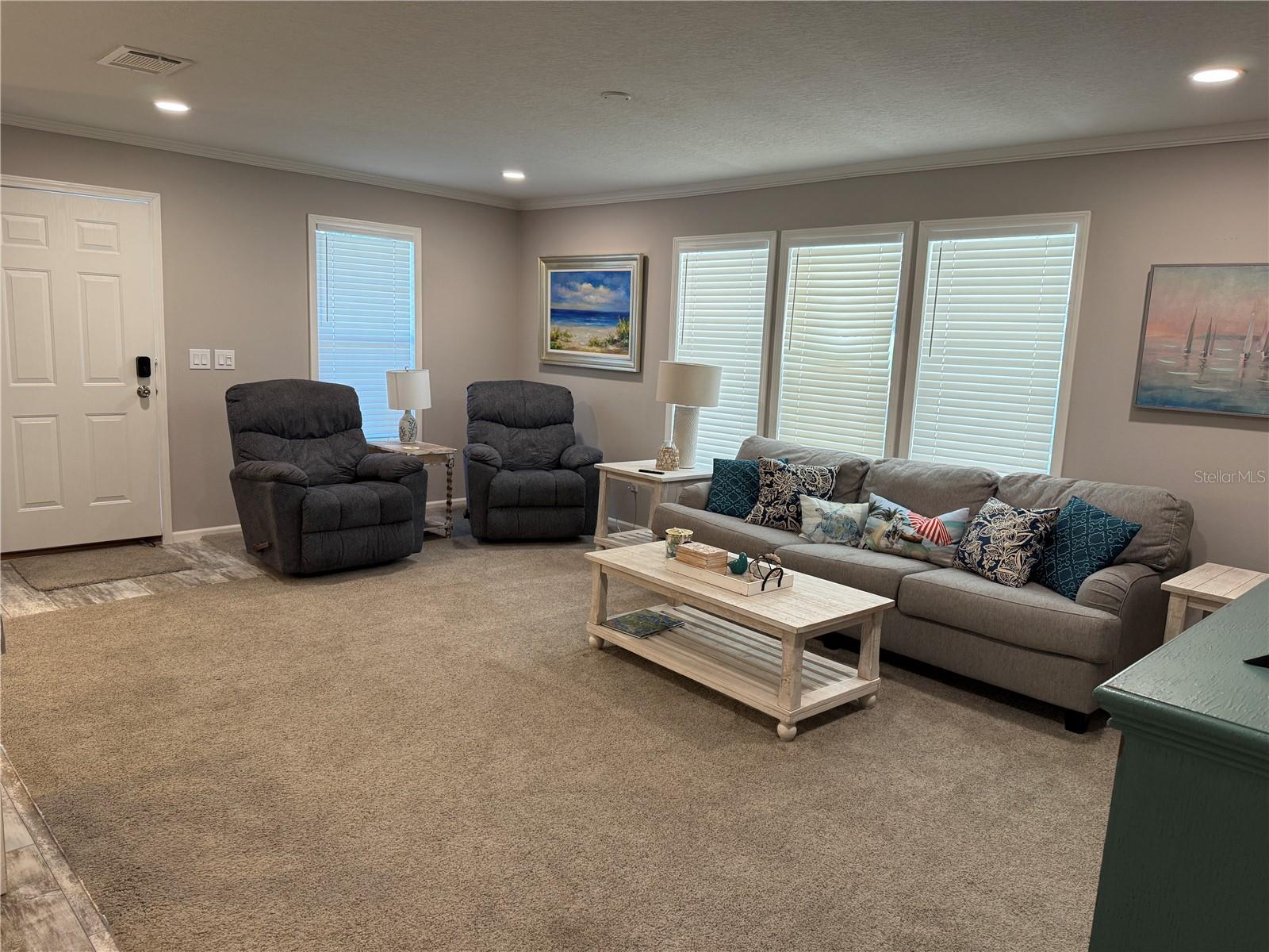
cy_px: 476
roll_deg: -3.0
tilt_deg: -8.5
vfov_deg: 56.8
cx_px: 634
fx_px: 880
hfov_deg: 71.6
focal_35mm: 24
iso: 160
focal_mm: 6.76
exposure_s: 1/111
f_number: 1.78
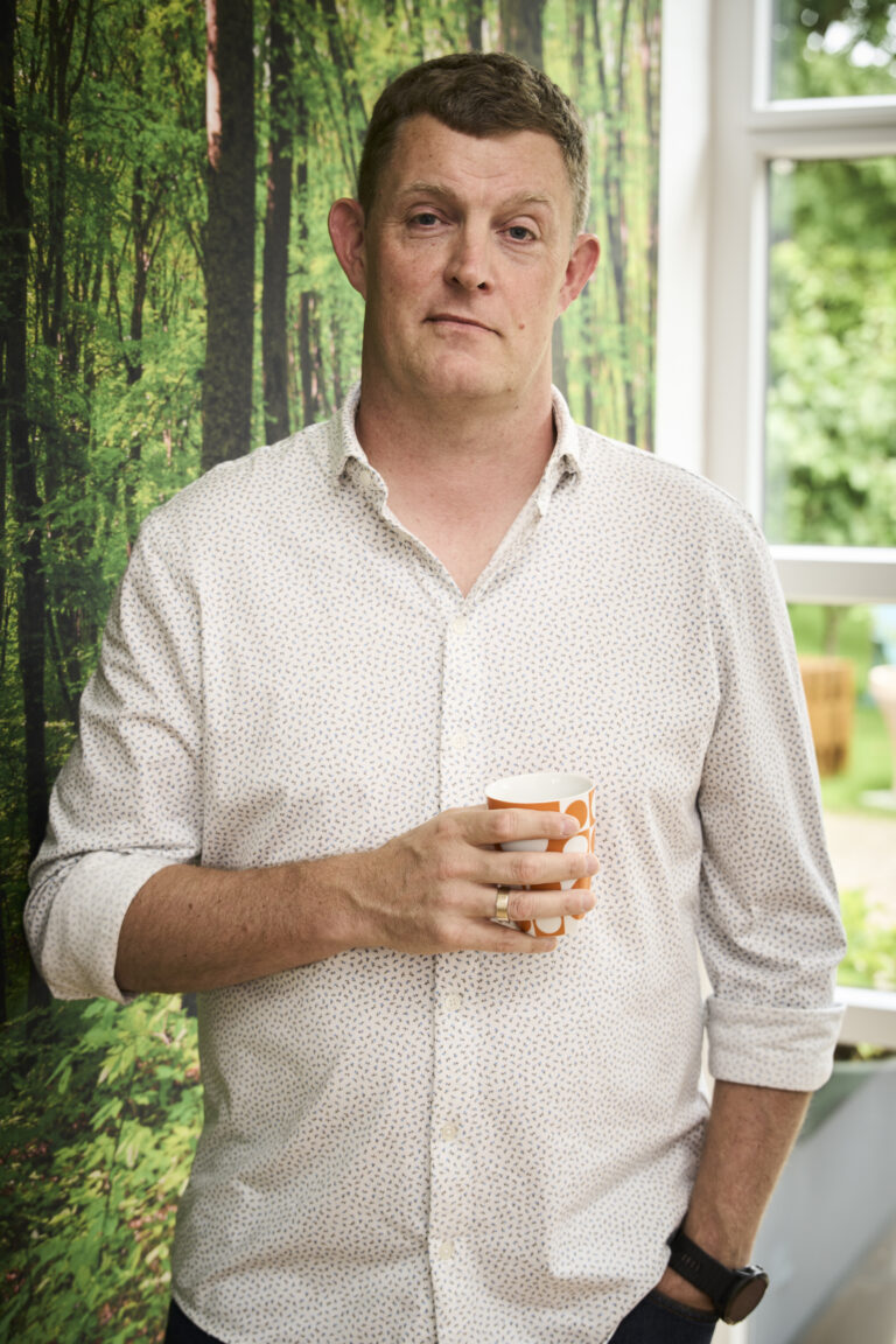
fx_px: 2314
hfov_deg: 21.9
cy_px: 672
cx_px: 448
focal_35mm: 62
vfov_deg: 32.4
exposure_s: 1/80
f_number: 5.6
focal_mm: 62
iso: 250
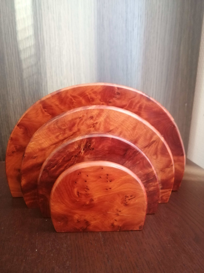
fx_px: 212
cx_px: 102
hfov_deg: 51.4
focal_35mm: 27
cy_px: 136
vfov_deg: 65.3
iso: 640
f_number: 1.8
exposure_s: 1/16.7
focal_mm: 3.95
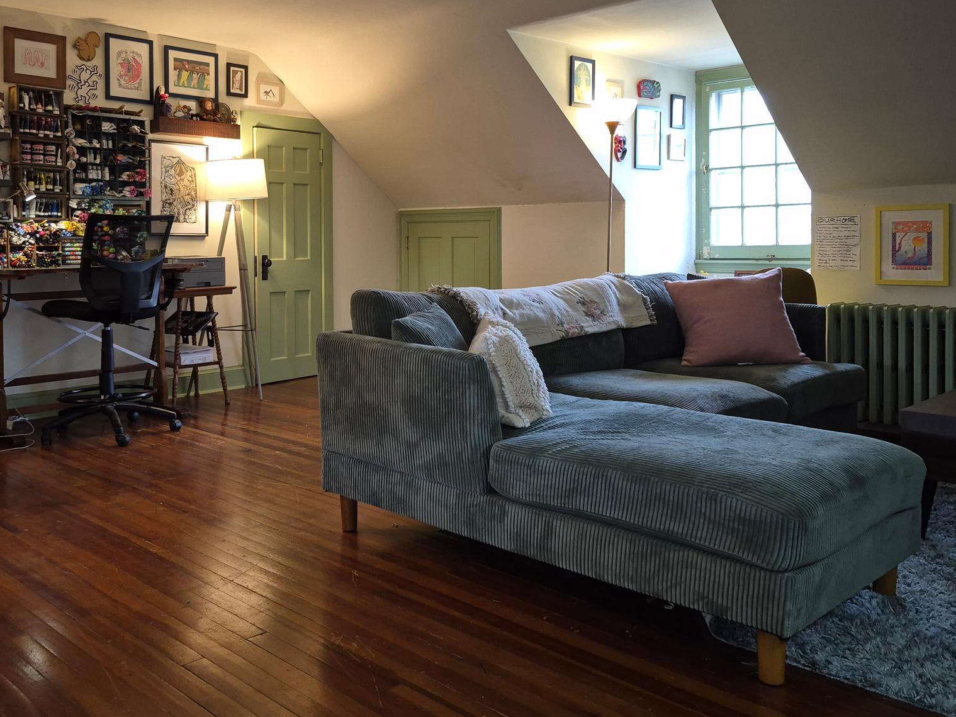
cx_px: 329
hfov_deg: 57.2
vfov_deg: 45.1
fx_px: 856
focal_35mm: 31
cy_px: 265
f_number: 1.8
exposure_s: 1/40
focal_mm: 5.4
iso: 100
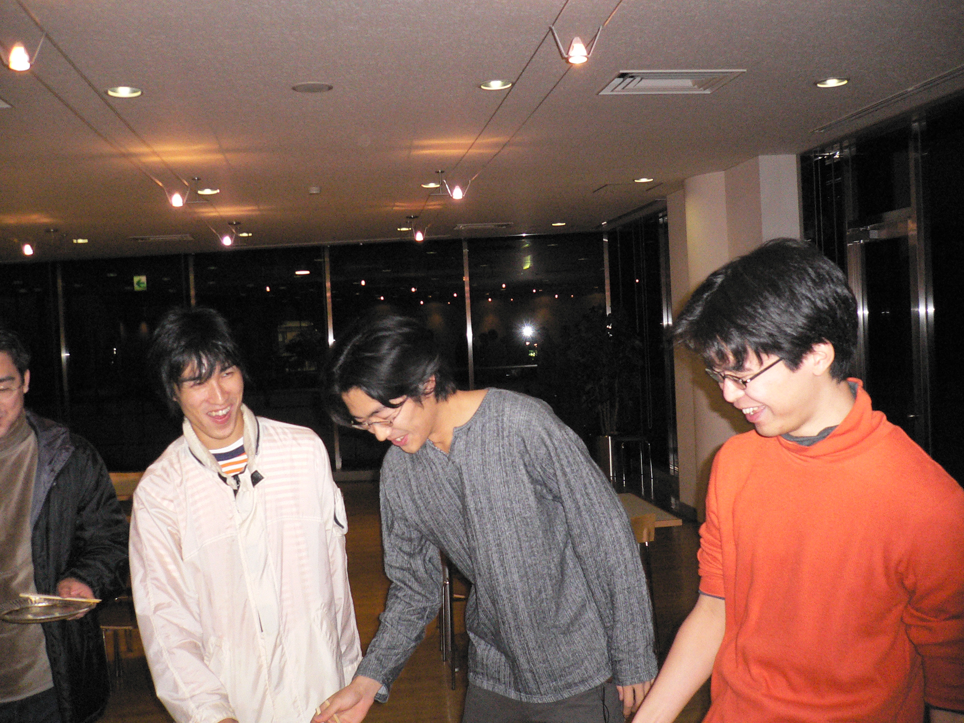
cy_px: 362
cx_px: 482
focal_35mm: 35
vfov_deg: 40.7
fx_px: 975
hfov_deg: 52.6
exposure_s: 1/60
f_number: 2.8
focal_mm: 5.8
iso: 400
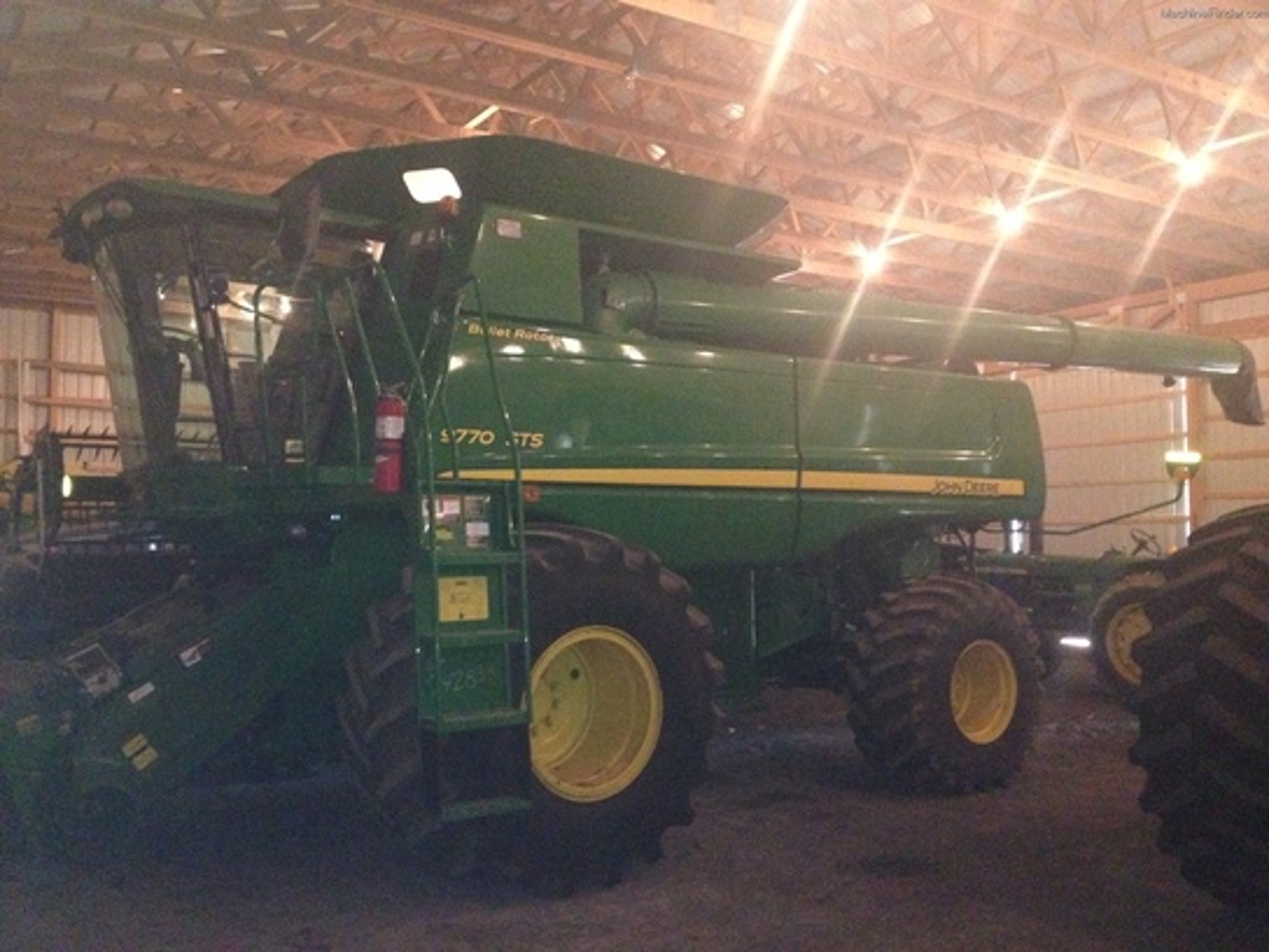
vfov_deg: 40.7
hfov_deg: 52.6
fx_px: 1283
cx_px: 634
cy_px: 476
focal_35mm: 35
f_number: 2.4
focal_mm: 4.28
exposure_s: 1/16
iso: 800
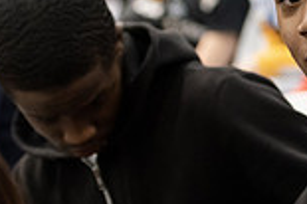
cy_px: 140
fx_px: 2232
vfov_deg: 5.2
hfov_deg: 7.8
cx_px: 309
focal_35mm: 262
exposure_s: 1/200
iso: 4000
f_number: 3.2
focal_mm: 70
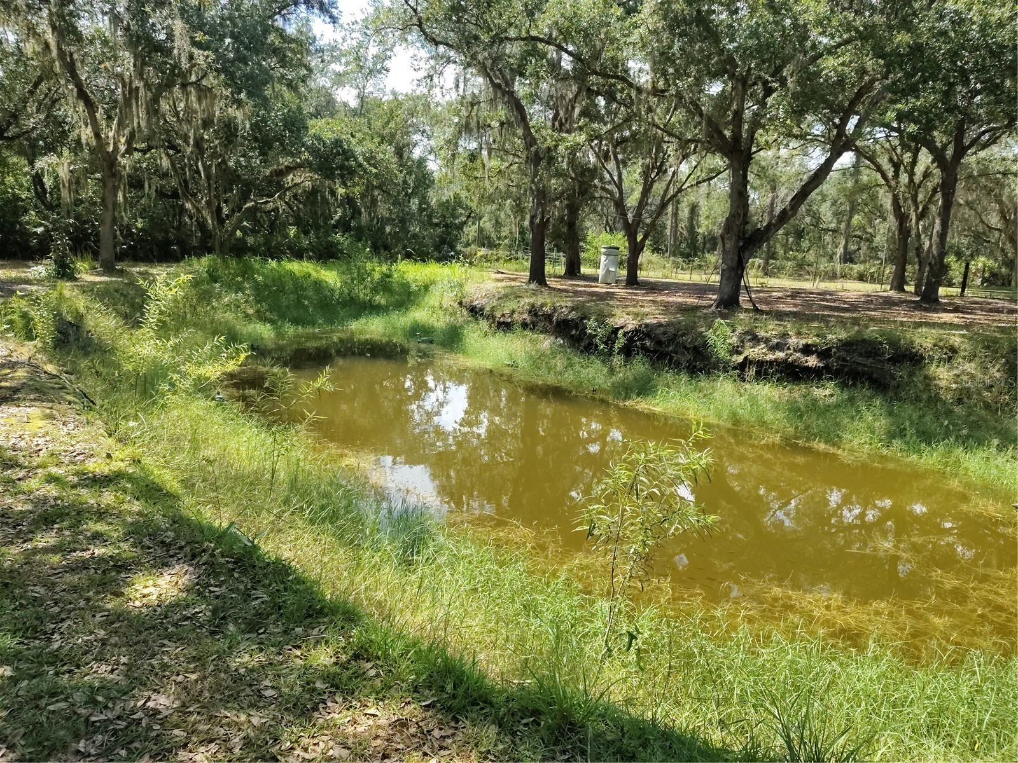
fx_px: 706
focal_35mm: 24
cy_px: 382
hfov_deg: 71.6
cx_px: 509
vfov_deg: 56.8
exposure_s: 1/3717
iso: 408
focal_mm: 5.56
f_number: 1.8
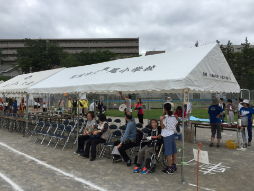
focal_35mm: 29
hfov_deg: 61.7
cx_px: 127
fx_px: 213
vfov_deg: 48.2
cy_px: 96
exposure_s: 1/1364
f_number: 2.2
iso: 32
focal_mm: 4.15
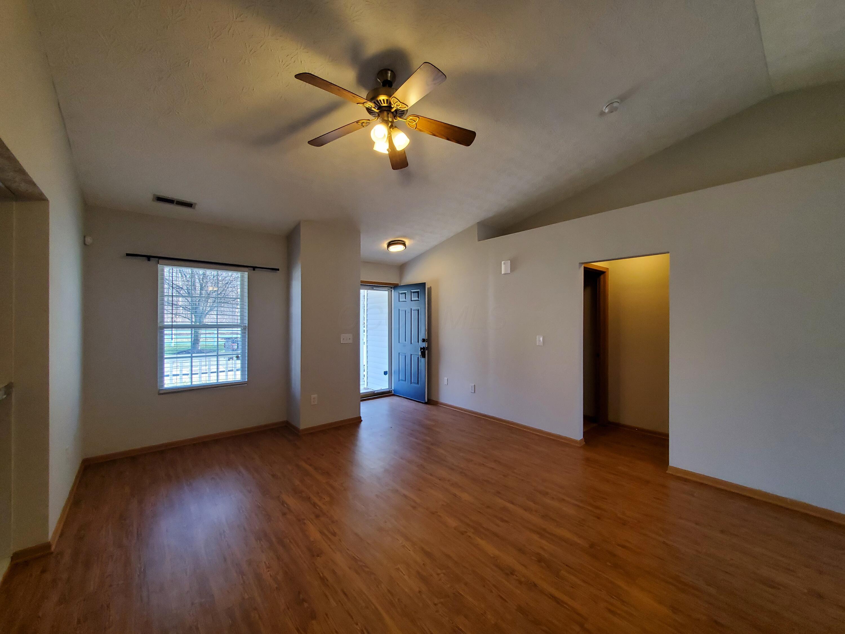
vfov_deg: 89.9
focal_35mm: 13
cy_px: 317
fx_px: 317
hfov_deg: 106.2
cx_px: 422
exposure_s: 1/60
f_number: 2.2
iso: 200
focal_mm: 1.8
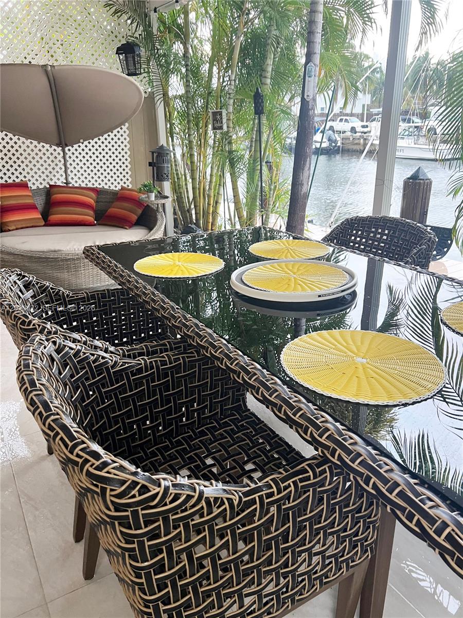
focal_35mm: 26
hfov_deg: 53.1
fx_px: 464
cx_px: 232
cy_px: 309
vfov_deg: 67.3
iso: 250
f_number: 1.5
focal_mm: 5.7
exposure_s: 1/60
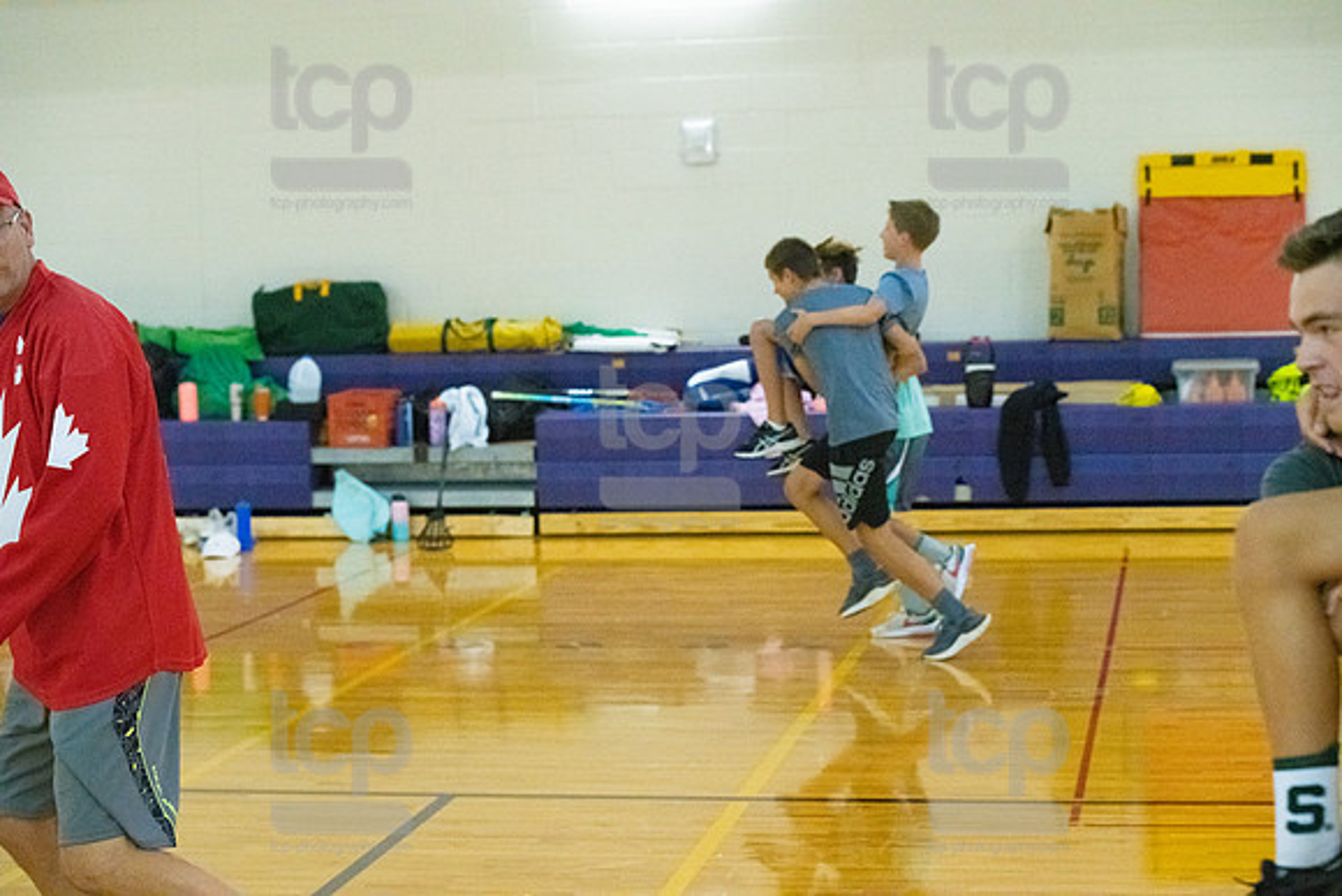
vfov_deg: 19.5
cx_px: 671
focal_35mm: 70
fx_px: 2610
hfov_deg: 28.8
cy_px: 448
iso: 6400
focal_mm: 70
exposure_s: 1/640
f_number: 4.5
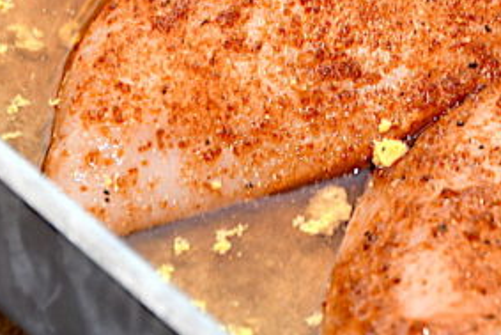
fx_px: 3188
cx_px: 363
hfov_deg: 9.0
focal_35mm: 229
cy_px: -5
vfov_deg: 6.0
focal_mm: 60
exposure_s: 1/60
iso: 1250
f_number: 5
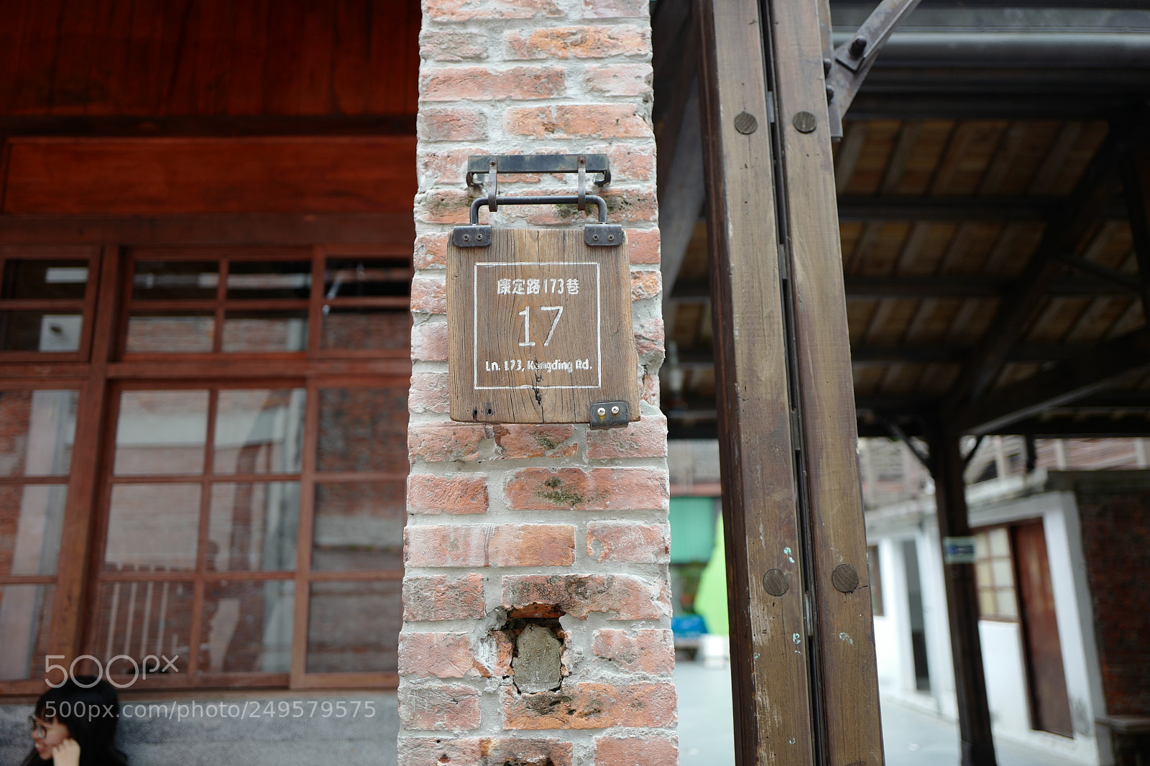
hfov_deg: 65.5
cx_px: 575
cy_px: 383
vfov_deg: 46.4
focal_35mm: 28
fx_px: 894
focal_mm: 28
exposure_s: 1/250
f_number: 1.7
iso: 100
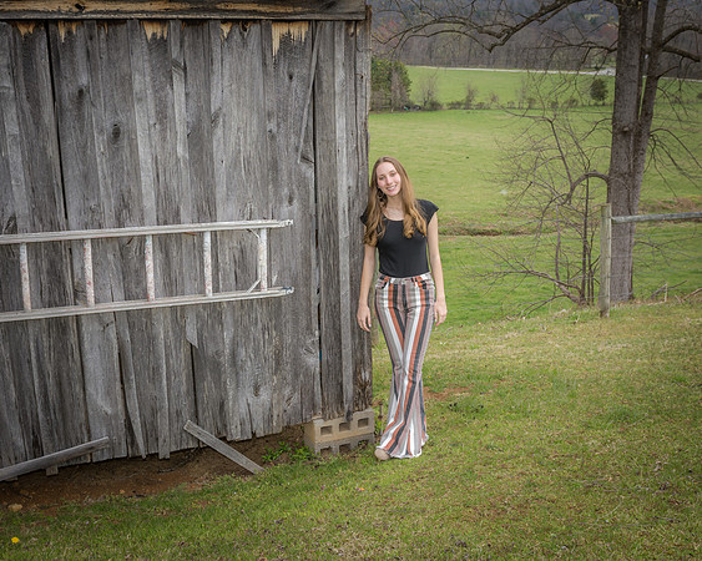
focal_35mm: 41
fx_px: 842
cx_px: 351
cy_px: 280
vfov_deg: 36.9
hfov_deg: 45.3
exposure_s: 1/180
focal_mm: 24
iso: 140
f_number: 6.7
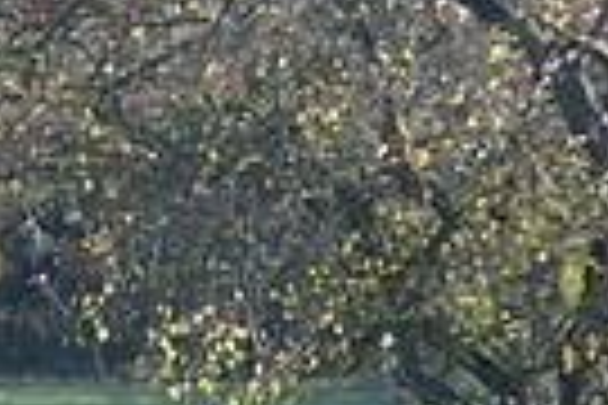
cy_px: 387
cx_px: -658
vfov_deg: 2.9
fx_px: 7954
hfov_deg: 4.3
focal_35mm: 471
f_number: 4.5
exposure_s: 1/1250
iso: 1000
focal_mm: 110
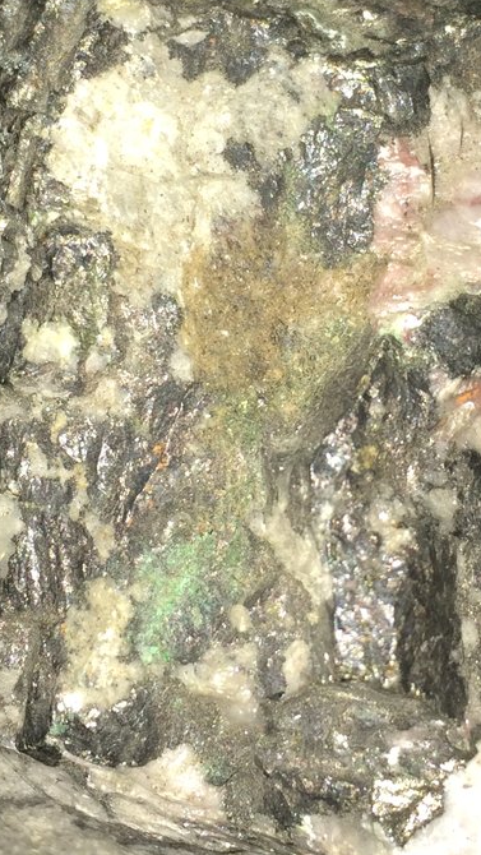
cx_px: 301
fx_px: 1768
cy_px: 254
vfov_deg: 26.9
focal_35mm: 78
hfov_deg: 15.5
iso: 32
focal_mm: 4.12
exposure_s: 1/179
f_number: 2.2
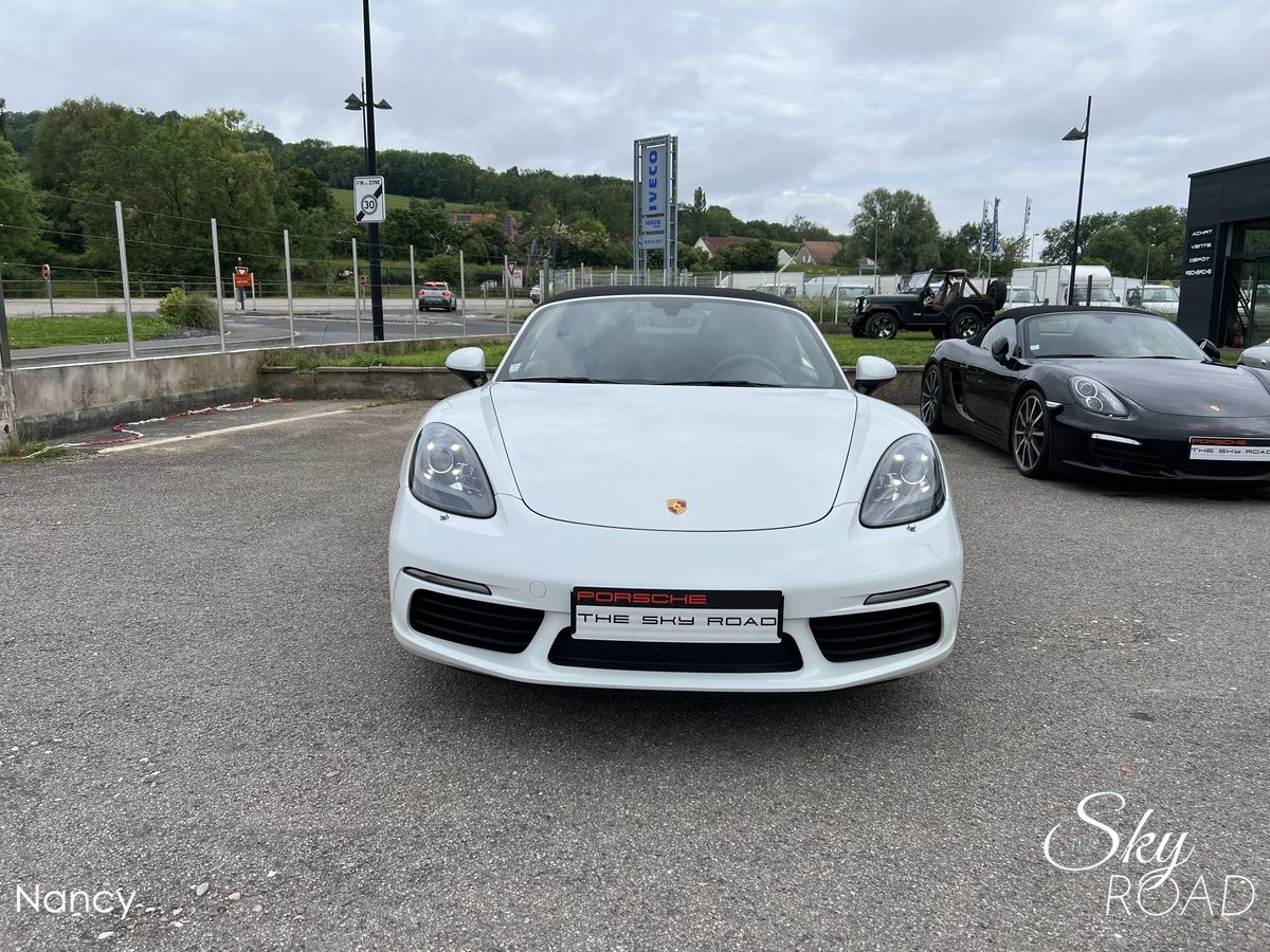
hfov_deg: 67.3
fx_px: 954
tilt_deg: -11.0
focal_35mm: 26
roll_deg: +0.4
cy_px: 476
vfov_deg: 53.1
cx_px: 635
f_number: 1.5
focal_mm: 5.7
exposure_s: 1/3165
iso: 50
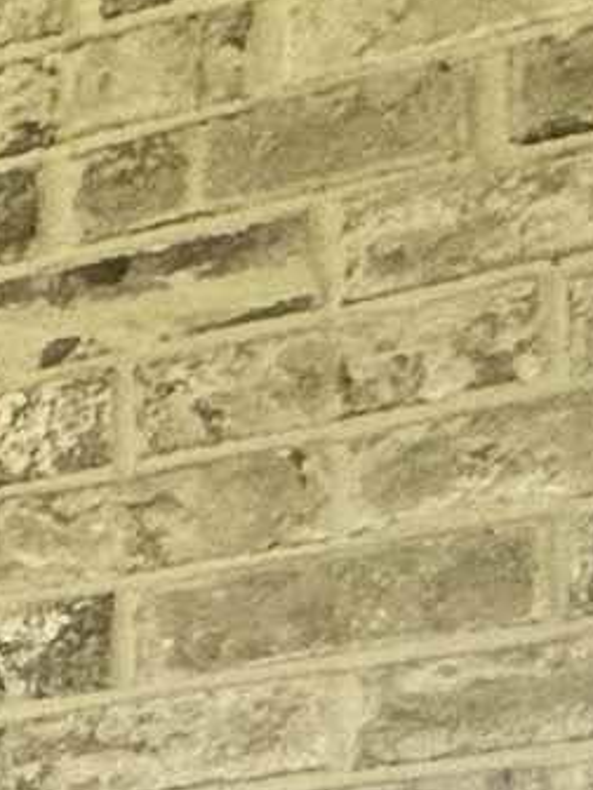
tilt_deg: +0.5
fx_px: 2924
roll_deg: -0.6
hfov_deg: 6.0
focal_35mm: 128
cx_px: -2537
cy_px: 1561
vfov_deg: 13.3
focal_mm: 2.22
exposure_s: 1/116
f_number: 2.2
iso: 50
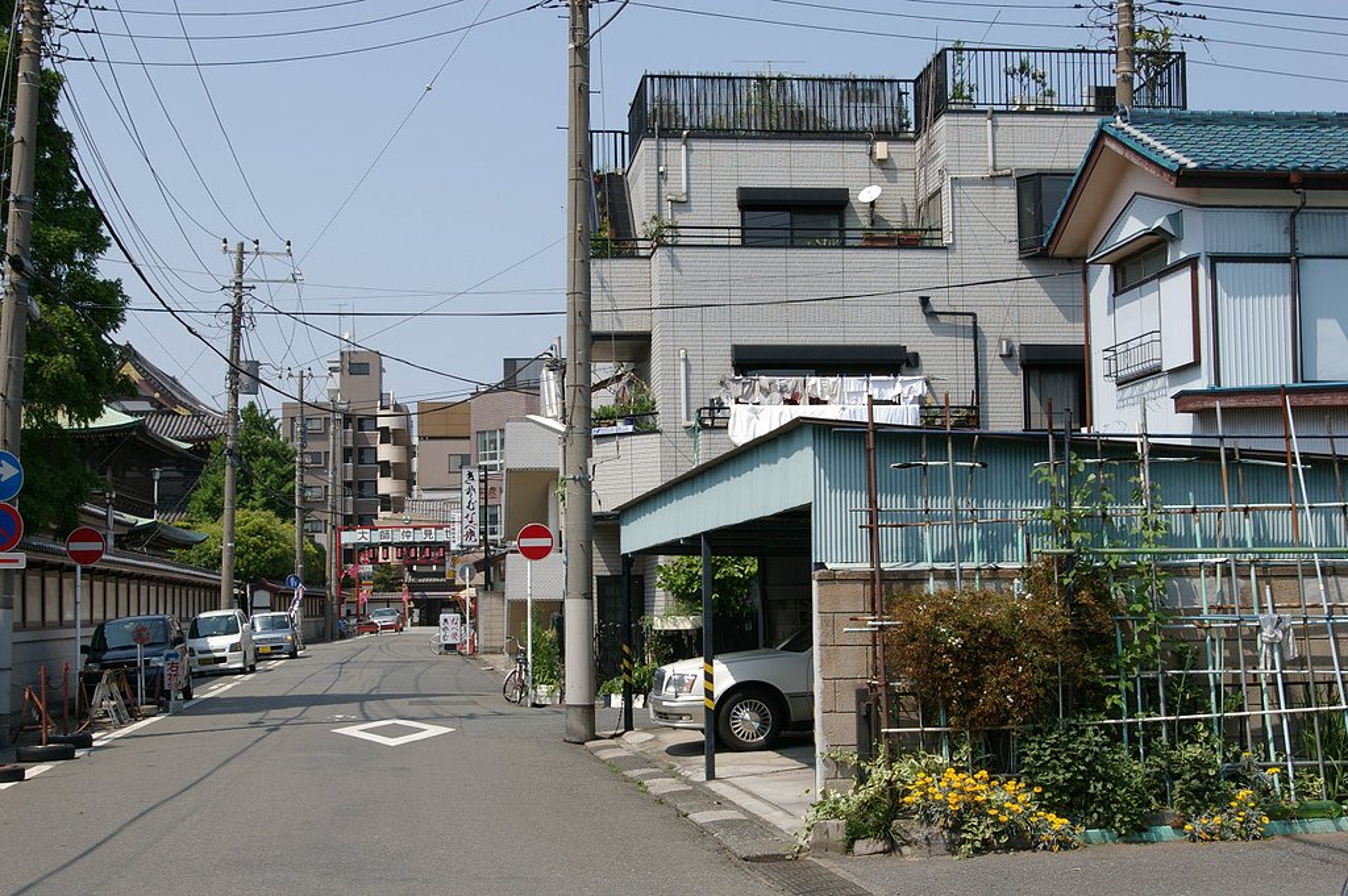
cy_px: 448
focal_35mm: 52
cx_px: 674
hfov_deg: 37.9
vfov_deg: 25.7
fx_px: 1964
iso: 200
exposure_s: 1/500
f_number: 10
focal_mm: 35
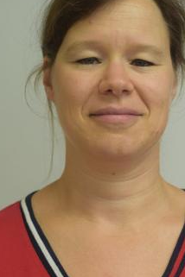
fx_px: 755
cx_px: 99
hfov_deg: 14.0
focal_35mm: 98
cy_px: 115
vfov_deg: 20.8
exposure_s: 1/60
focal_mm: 50
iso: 450
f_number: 2.8
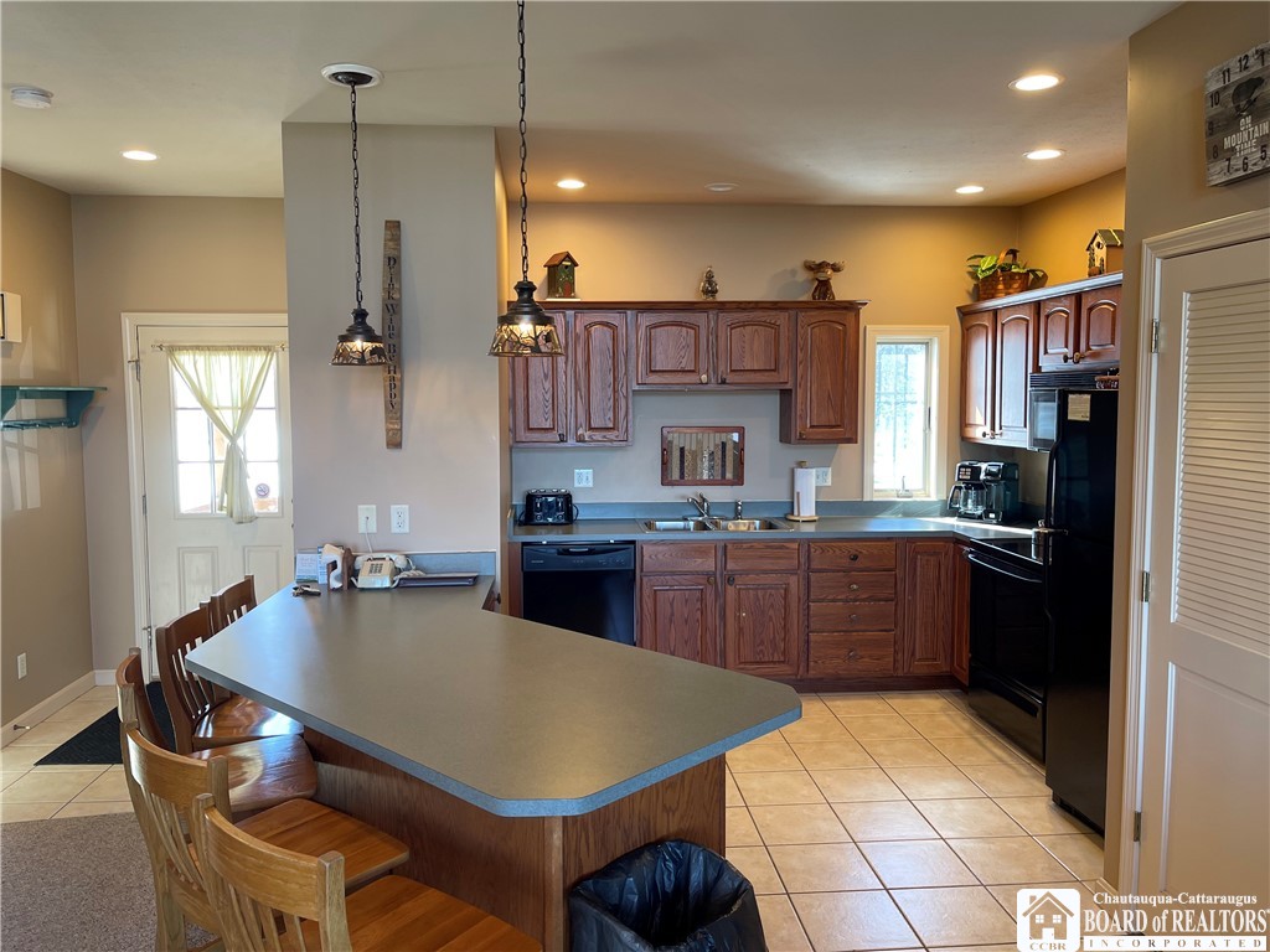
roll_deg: +0.1
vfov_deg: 53.1
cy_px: 476
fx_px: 954
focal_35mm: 26
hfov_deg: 67.3
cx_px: 635
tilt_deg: -4.7
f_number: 1.6
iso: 80
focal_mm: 5.1
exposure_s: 1/60
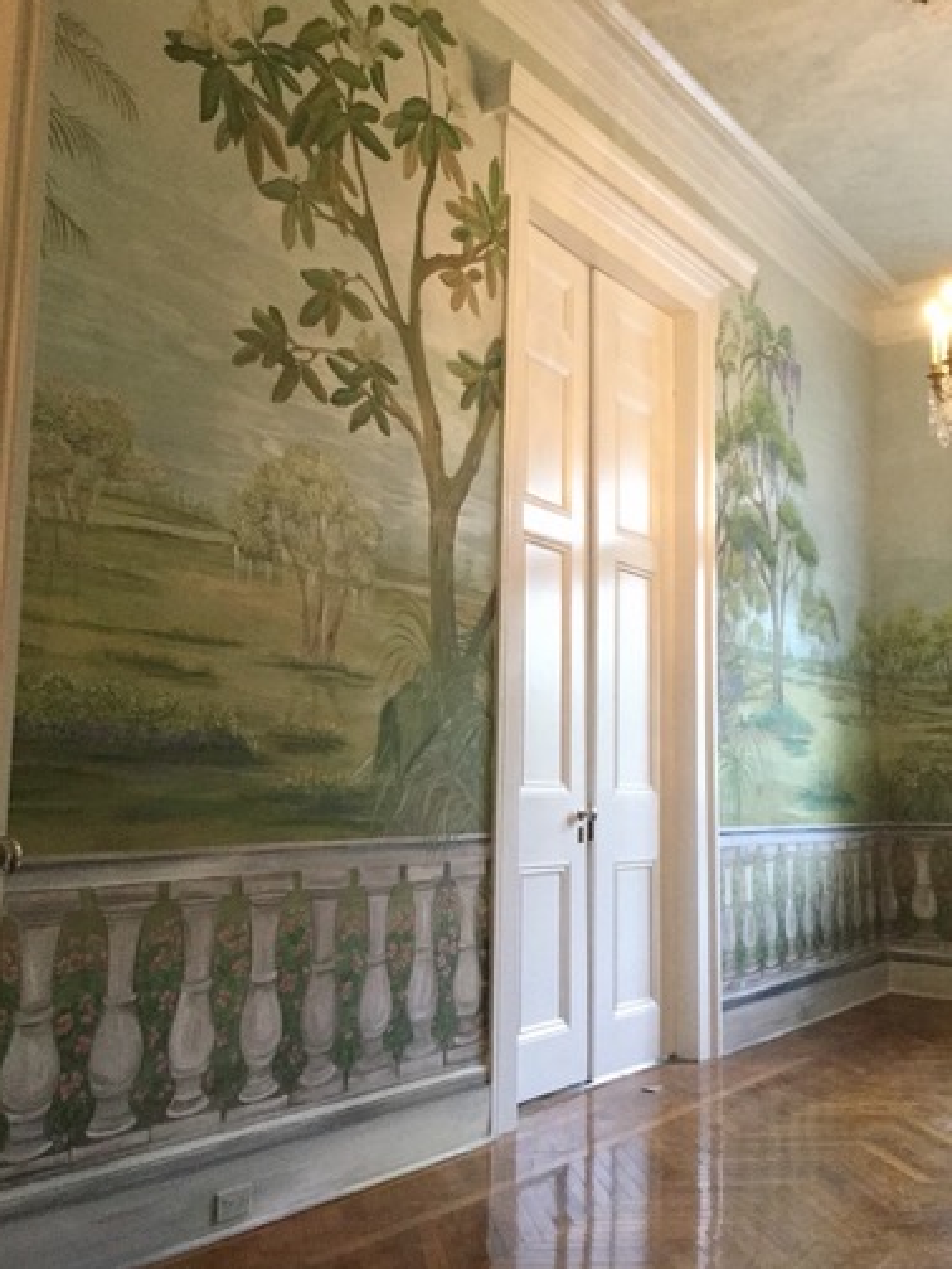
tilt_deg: +5.1
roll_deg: -1.0
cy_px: 640
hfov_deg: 44.2
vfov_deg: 56.8
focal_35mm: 32
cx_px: 479
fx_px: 1173
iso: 160
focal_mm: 3.3
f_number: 2.4
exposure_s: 1/30
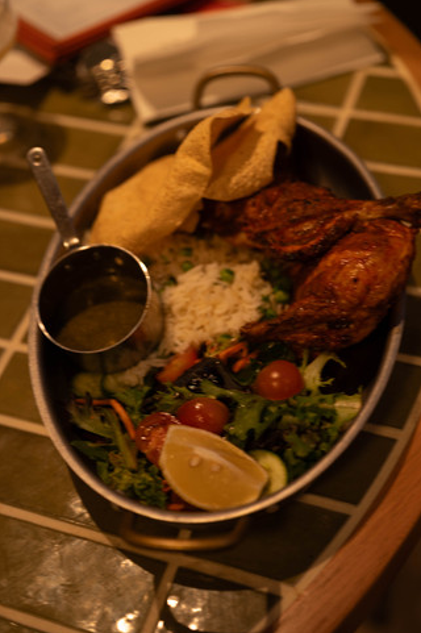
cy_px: 316
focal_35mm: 52
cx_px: 218
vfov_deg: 38.2
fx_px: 913
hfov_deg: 26.0
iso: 160
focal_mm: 50
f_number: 2
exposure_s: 1/40
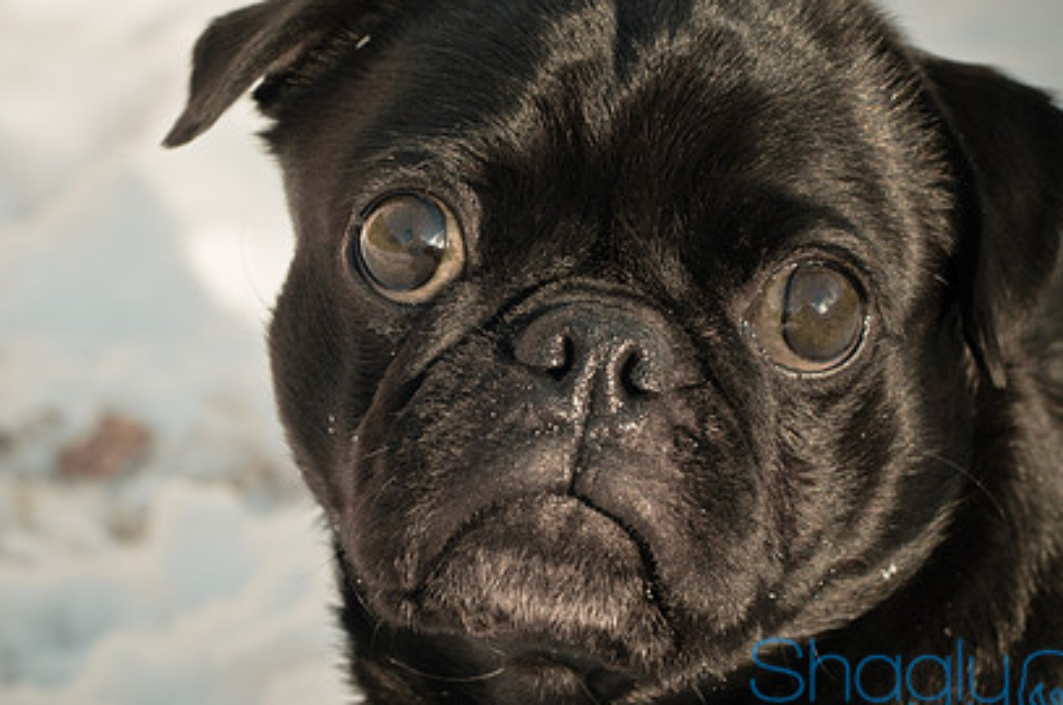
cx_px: 410
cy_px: 302
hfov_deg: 19.1
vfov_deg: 12.8
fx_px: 3154
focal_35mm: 107
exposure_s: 1/250
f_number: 5.6
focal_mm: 50
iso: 200
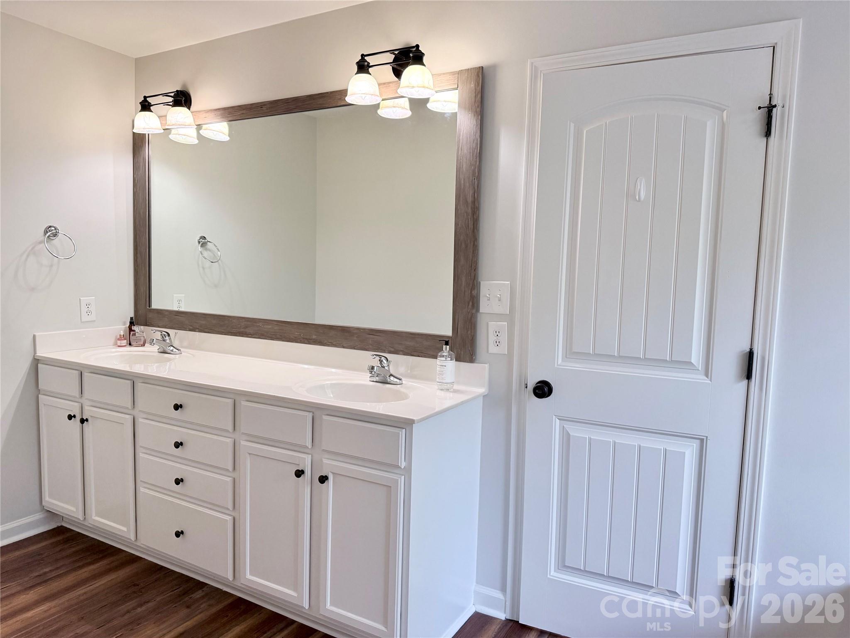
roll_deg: -0.8
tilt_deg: -5.6
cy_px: 319
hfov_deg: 71.6
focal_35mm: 24
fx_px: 589
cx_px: 425
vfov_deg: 56.8
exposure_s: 1/120
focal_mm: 6.76
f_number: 1.78
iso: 250
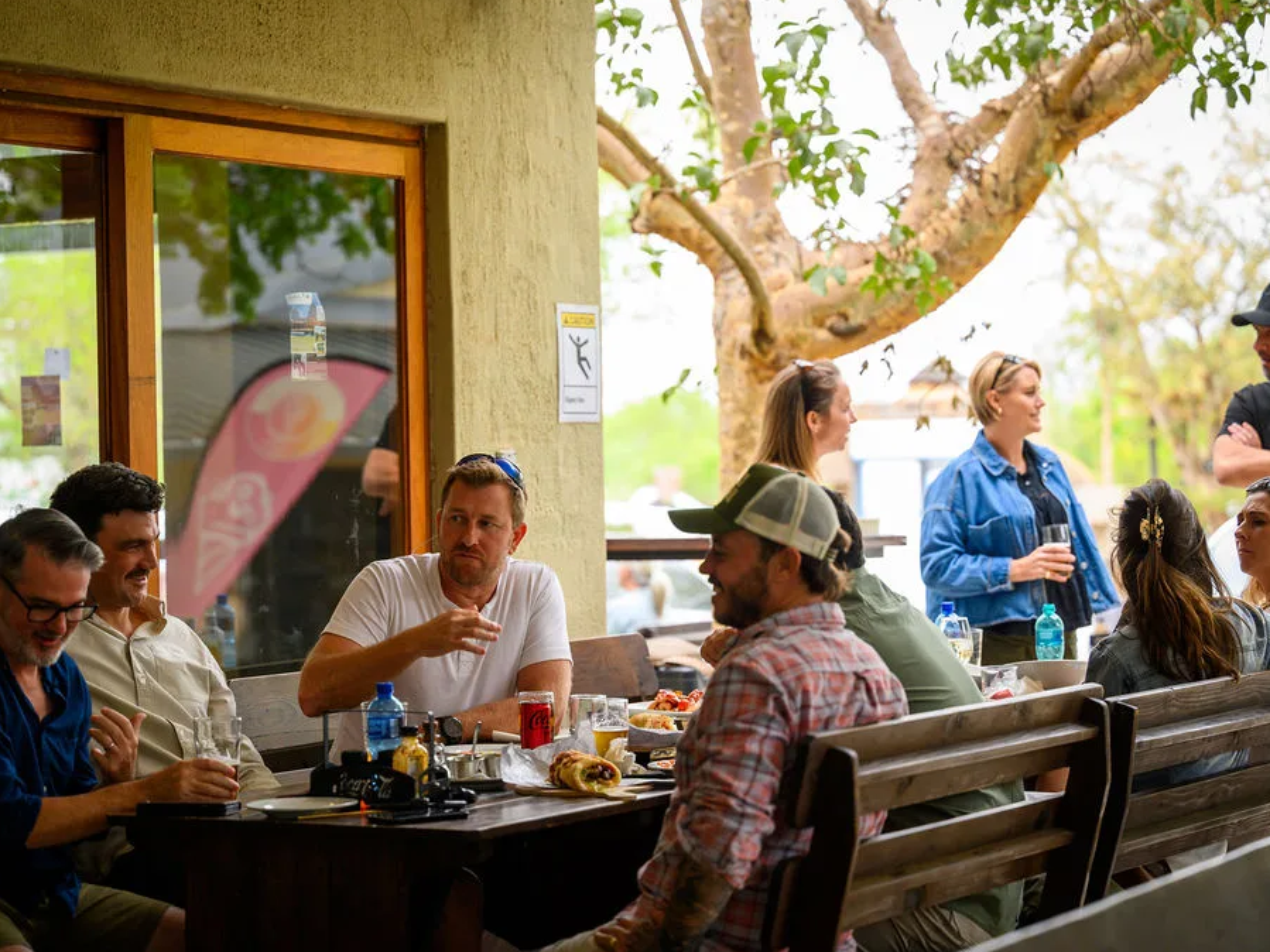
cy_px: 474
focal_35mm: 92
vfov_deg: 16.1
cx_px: 575
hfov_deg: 21.3
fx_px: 3375
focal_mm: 84
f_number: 2.8
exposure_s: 1/200
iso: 400
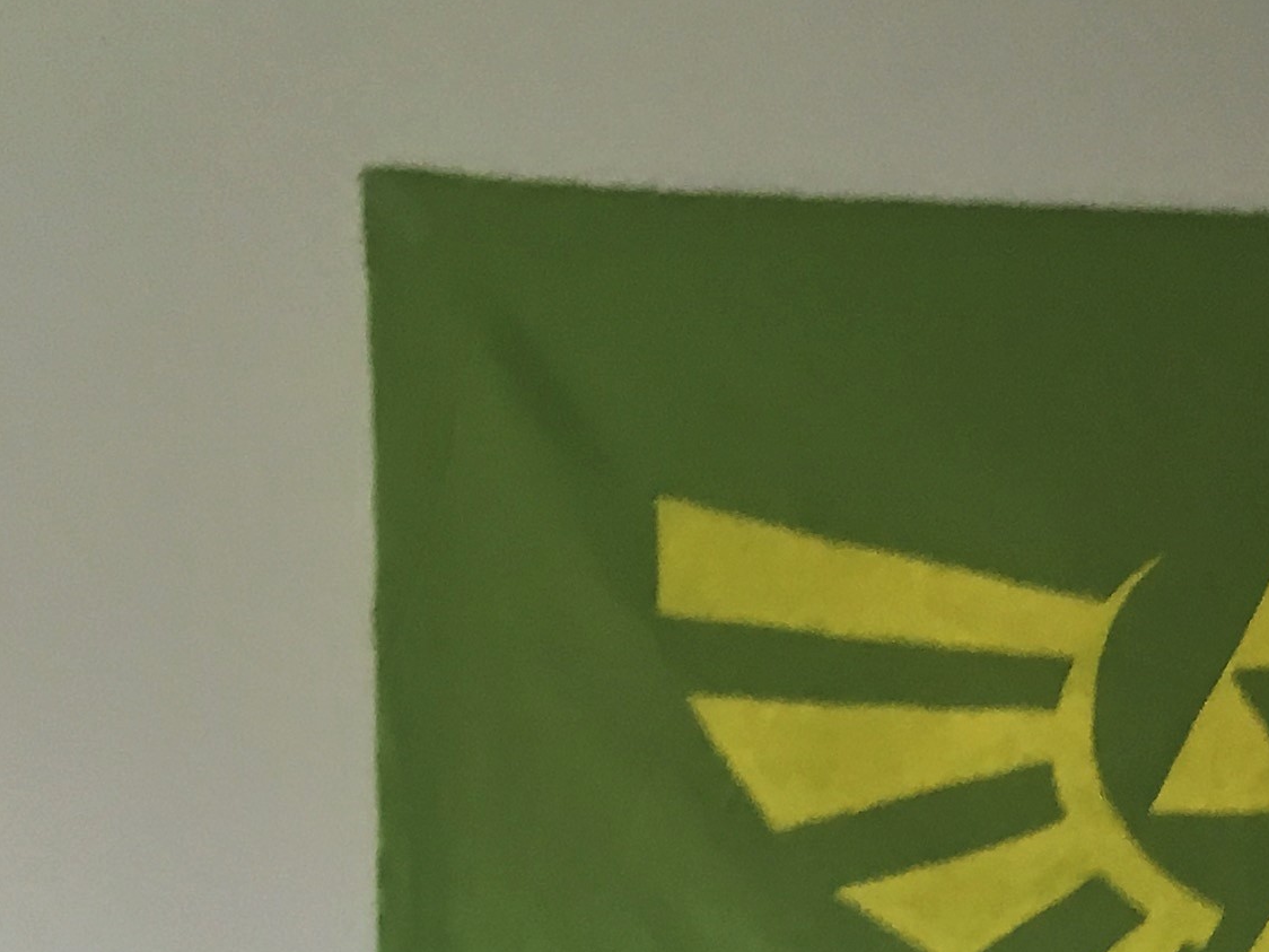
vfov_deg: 13.2
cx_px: 1714
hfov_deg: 17.6
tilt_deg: -6.9
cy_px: 1570
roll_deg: +1.9
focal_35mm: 104
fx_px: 3813
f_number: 2.2
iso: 64
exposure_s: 1/30
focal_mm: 4.15
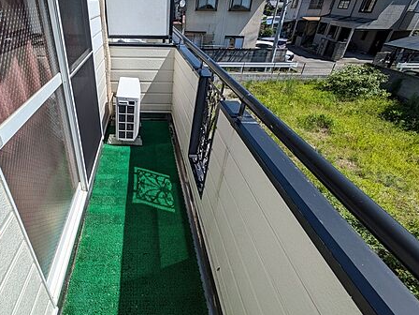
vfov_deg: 65.9
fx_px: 242
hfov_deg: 80.0
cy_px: 144
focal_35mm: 20
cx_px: 152
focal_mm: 1.83
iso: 50
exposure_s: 1/2004
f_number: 2.2
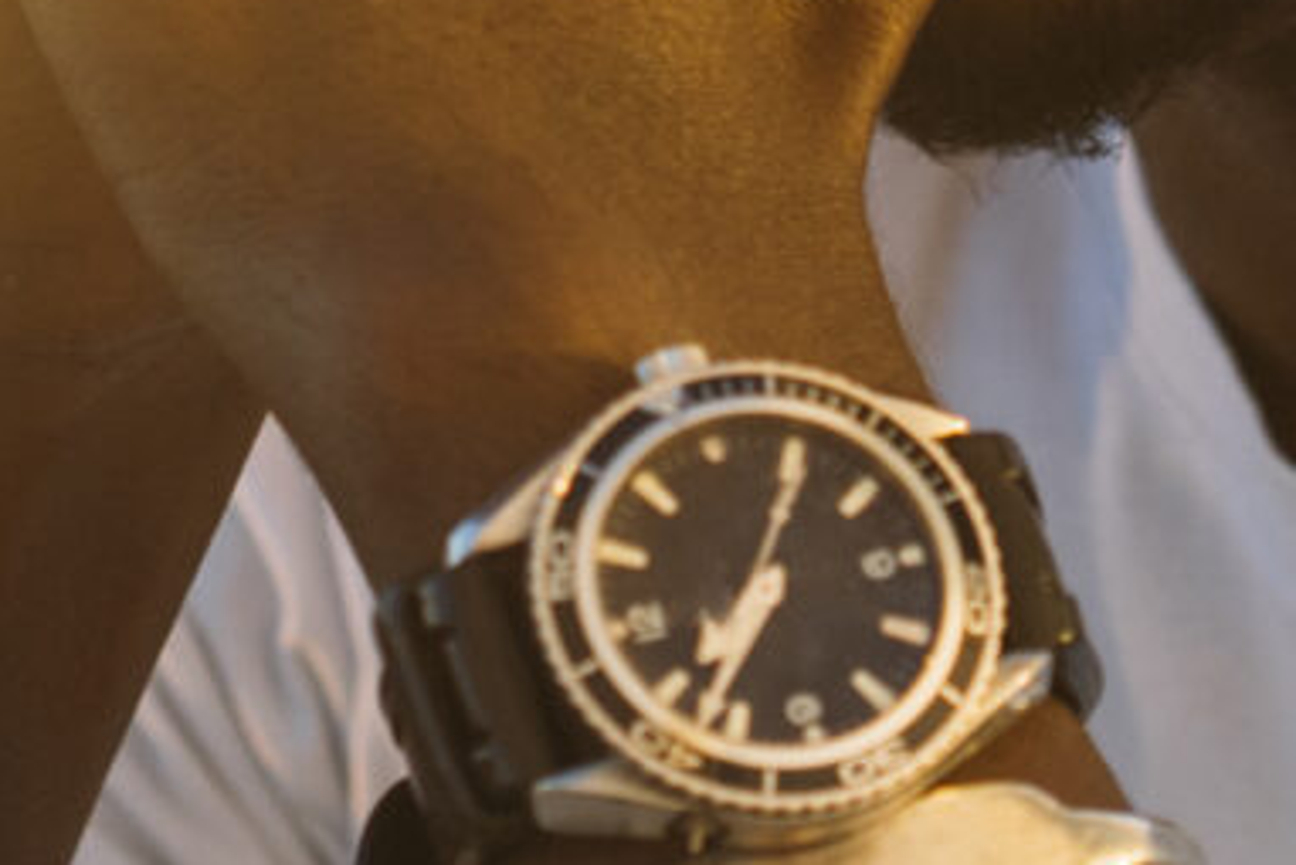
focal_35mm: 268
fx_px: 9651
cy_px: 293
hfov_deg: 7.7
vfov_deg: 5.1
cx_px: 1160
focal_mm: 40
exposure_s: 1/1250
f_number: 2.8
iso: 320
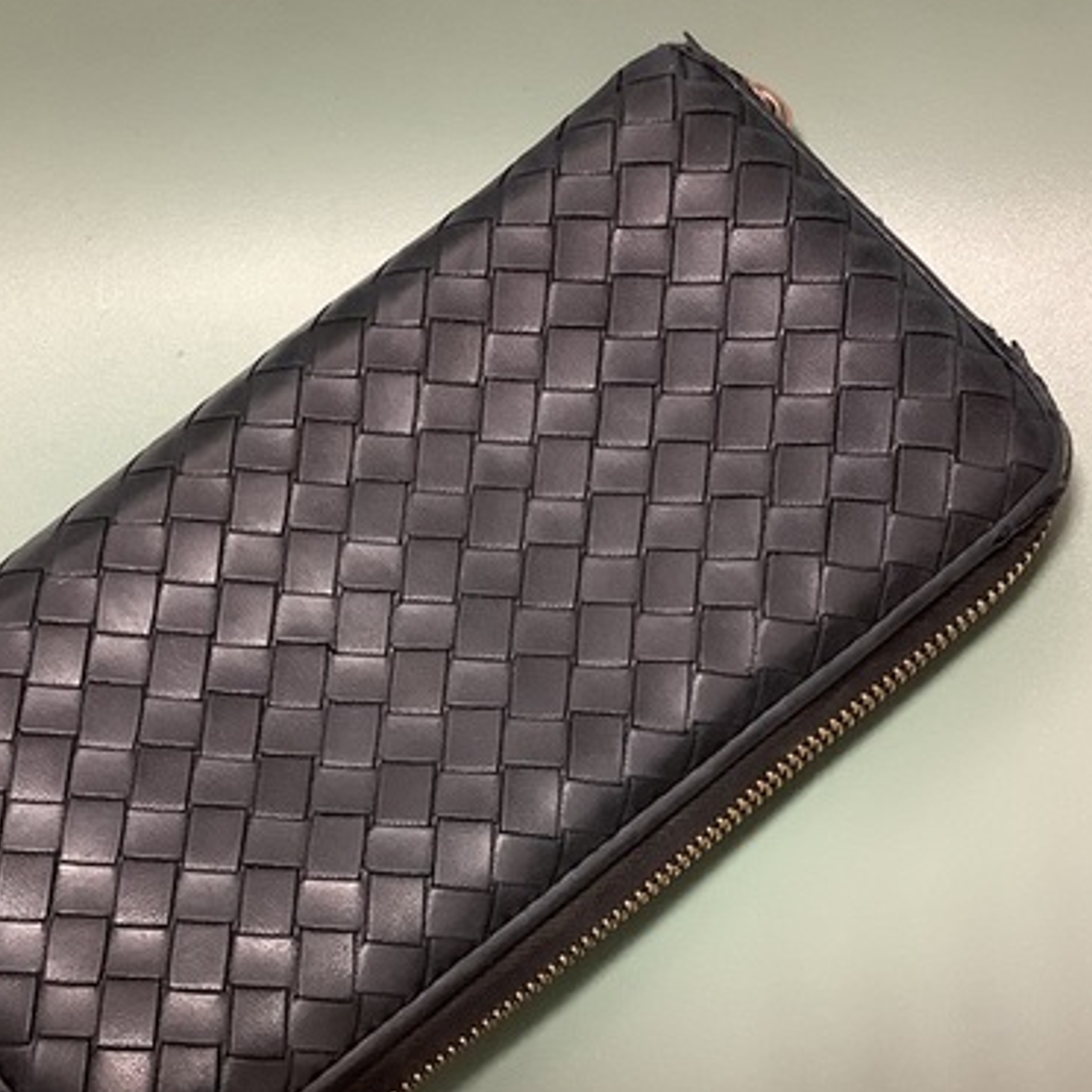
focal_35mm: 53
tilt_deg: -69.8
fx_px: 1892
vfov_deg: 31.9
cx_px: 470
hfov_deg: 32.2
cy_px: 731
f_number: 2.4
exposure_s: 1/60
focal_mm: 3.3
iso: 320
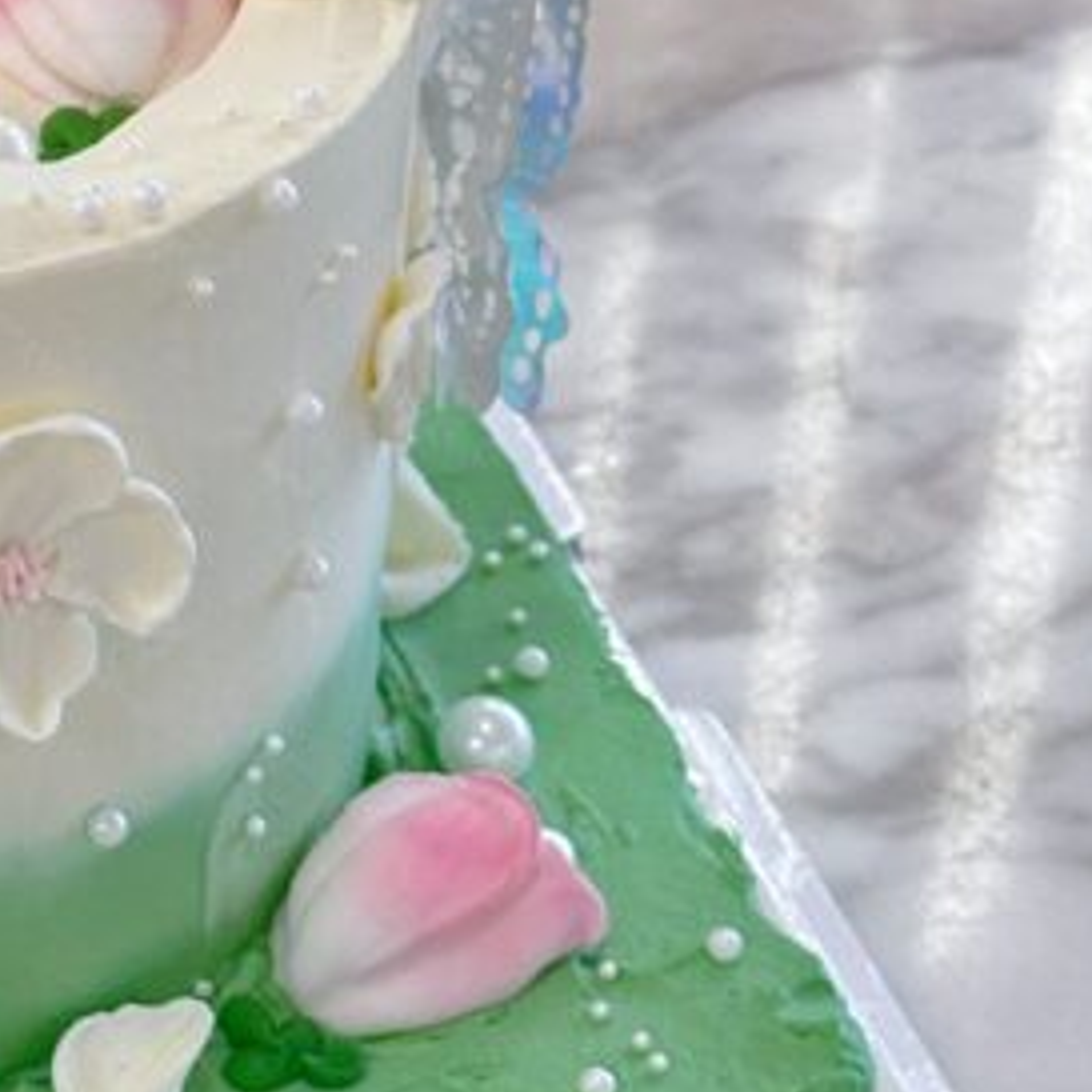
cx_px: -264
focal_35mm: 159
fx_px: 5675
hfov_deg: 10.8
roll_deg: -1.1
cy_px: 20
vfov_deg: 10.9
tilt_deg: -31.1
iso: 160
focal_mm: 6.86
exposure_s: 1/50
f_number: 1.78
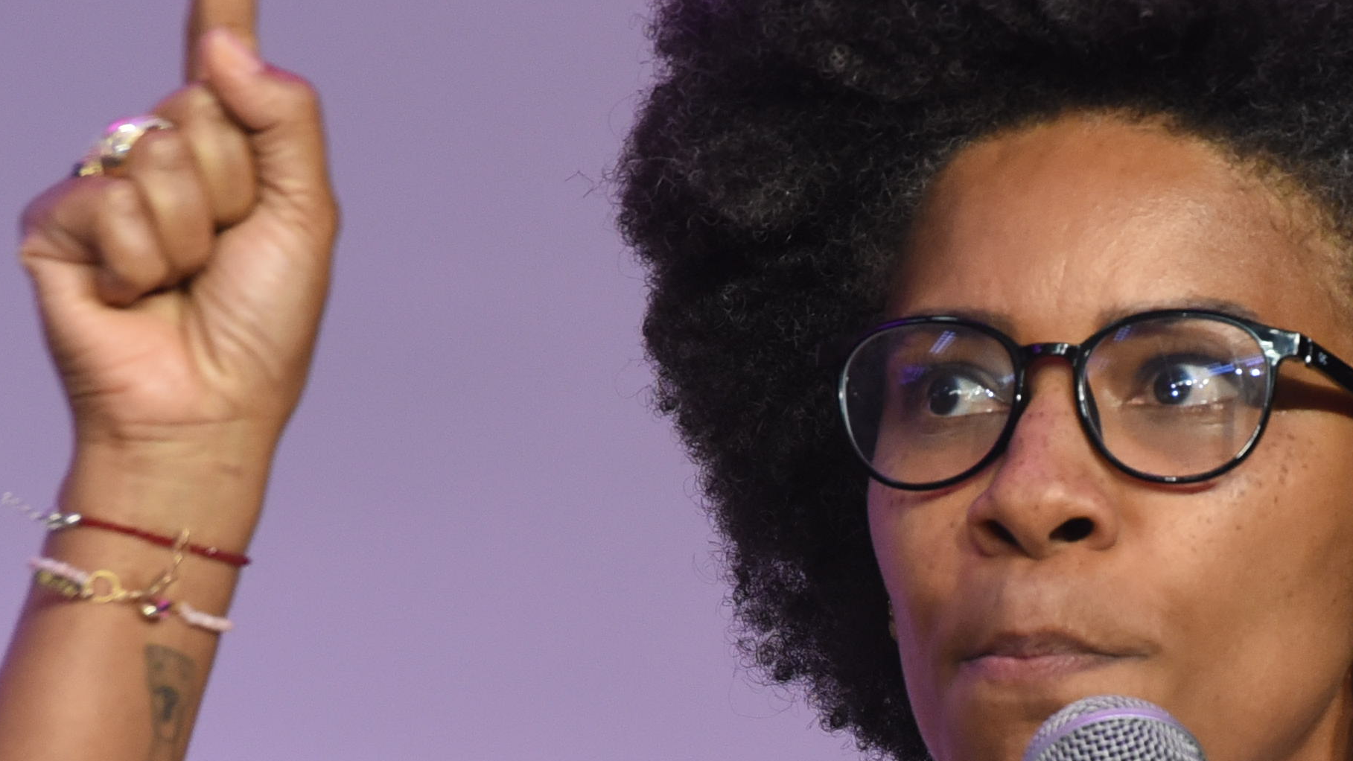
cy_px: 1040
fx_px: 24898
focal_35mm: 694
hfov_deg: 3.1
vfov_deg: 1.7
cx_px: 1137
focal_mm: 200
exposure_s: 1/200
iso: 1600
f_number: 5
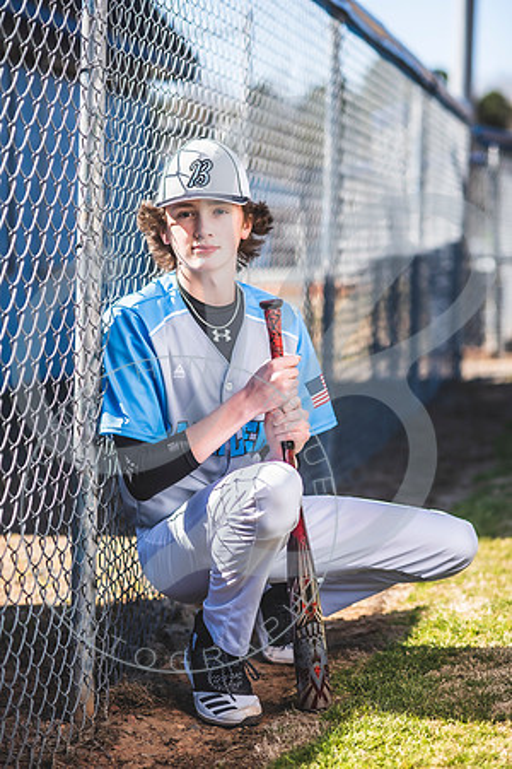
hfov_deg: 16.1
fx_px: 1813
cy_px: 384
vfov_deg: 23.9
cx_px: 256
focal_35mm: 85
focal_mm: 85
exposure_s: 1/1000
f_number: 2.8
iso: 100
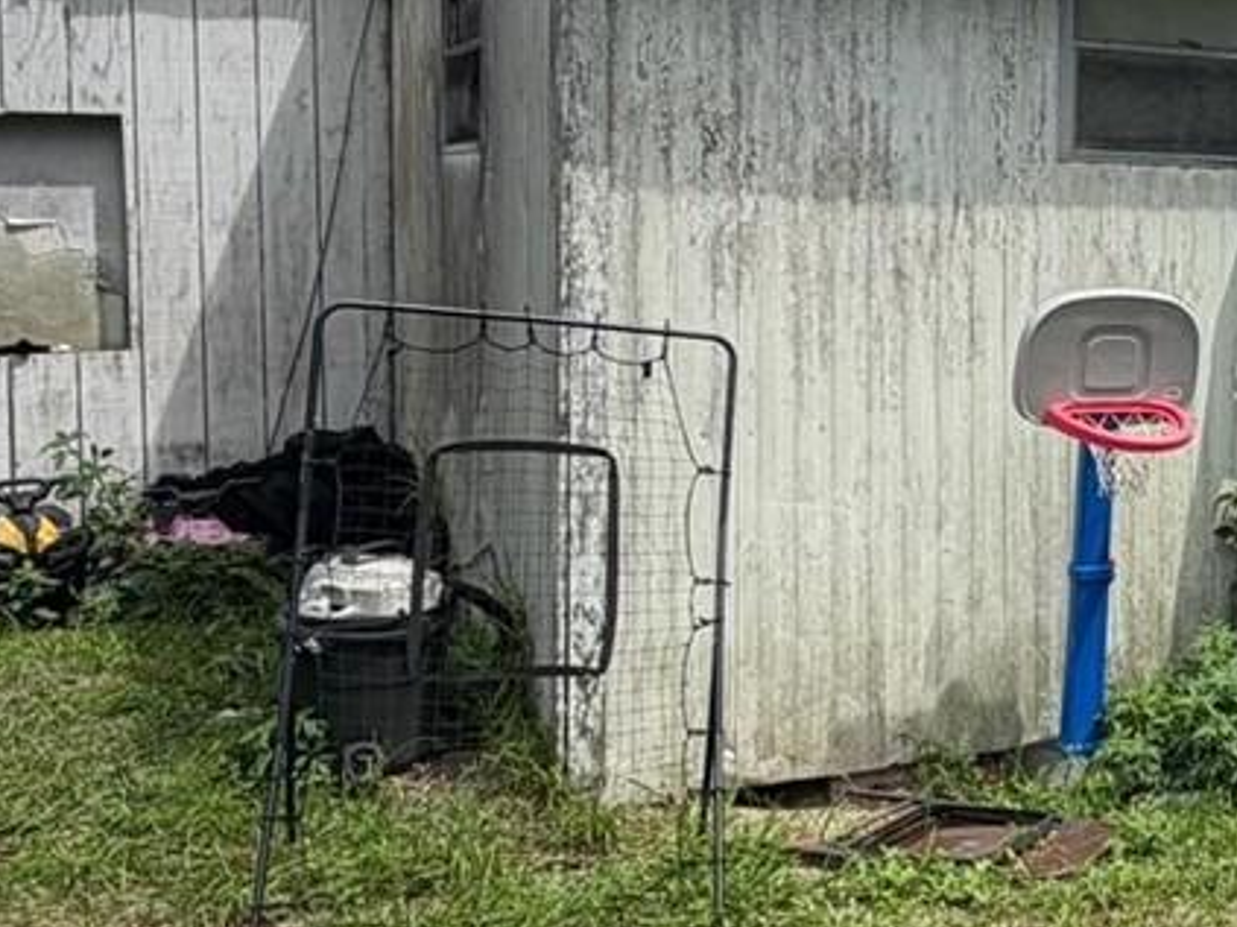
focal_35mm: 53
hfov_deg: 31.2
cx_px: 1436
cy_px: 295
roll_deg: -0.2
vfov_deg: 27.3
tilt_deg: -0.4
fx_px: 1893
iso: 20
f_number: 2.2
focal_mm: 2.22
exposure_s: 1/799
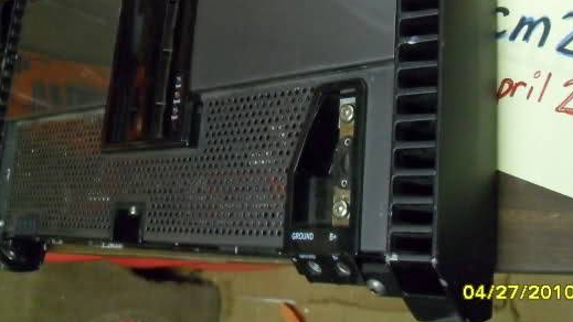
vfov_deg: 25.1
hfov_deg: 43.5
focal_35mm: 47
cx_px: 349
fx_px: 714
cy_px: 78
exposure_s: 1/15
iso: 400
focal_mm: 6.2
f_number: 2.8
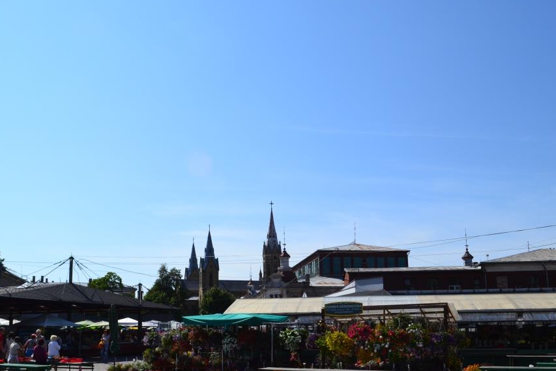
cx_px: 235
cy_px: 216
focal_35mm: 36
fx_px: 556
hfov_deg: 52.9
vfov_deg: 36.8
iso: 400
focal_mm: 20
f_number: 11
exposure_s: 1/500
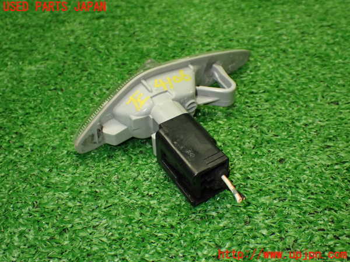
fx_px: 445
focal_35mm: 44
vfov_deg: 32.9
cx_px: 175
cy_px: 131
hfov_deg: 42.9
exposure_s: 1/160
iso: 800
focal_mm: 7.84
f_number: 2.9
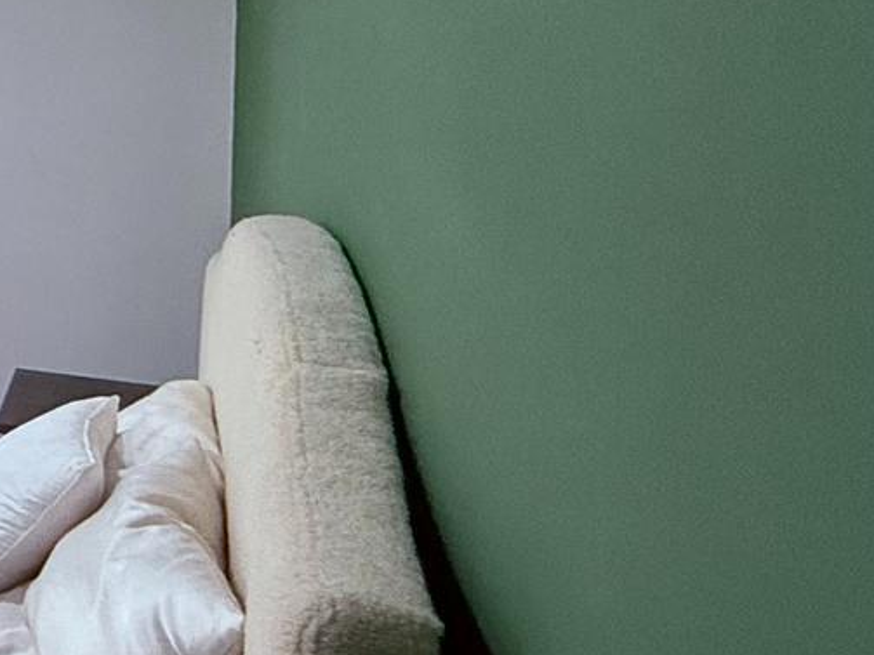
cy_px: 89
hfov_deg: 19.1
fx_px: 1439
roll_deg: -1.5
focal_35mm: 57
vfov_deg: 25.0
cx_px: -890
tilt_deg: -2.6
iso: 200
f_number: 2.2
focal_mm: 2.22
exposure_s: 1/120
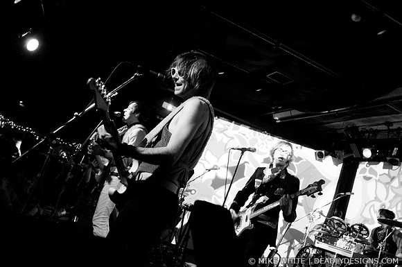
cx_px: 201
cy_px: 134
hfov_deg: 62.0
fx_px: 335
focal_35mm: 30
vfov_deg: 43.5
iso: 1250
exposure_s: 1/80
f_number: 2.8
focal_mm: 20
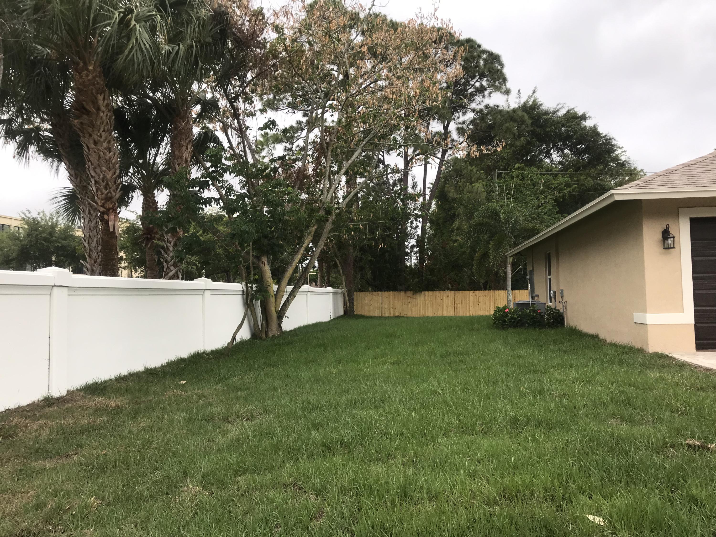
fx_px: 579
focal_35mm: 28
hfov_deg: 63.4
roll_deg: +1.3
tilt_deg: +2.4
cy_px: 268
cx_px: 358
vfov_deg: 49.7
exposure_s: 1/912
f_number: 1.8
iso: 20
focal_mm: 3.99
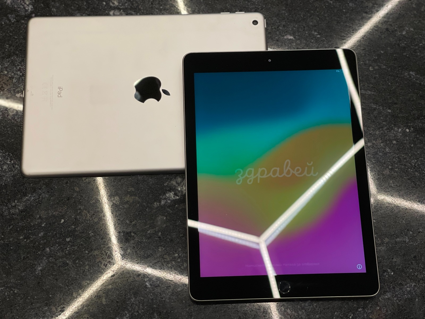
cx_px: 212
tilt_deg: -69.8
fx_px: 786
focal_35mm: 64
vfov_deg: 22.9
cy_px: 160
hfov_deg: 30.3
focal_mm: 7.5
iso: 160
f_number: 2.2
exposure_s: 1/121
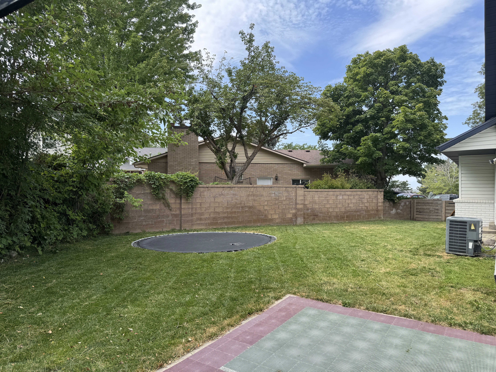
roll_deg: +0.6
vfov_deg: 56.8
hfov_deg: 71.6
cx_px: 248
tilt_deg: +1.1
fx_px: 344
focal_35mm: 24
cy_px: 186
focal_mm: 6.76
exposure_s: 1/1112
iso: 80
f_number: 1.78
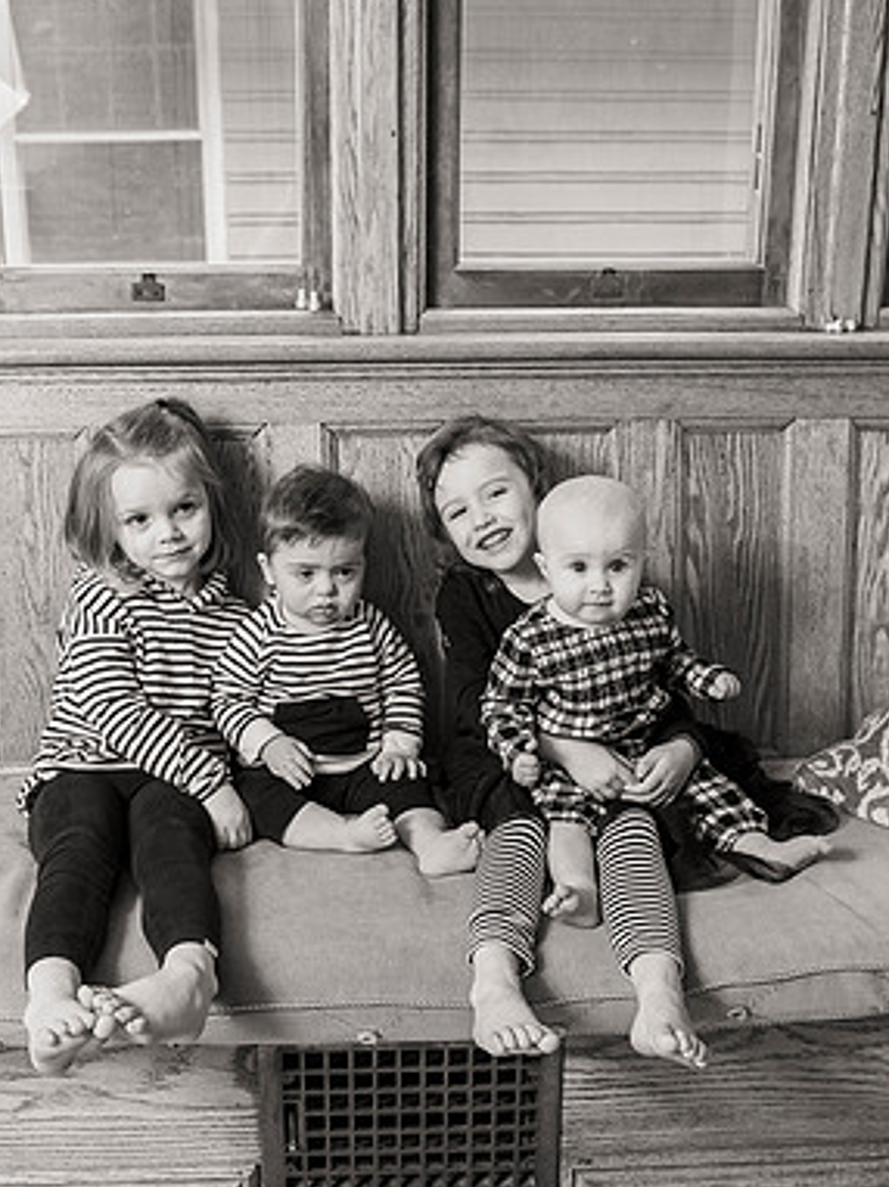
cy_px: 626
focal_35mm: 40
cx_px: 408
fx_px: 1371
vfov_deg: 46.8
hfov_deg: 35.9
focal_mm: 24
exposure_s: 1/200
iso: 500
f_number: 4
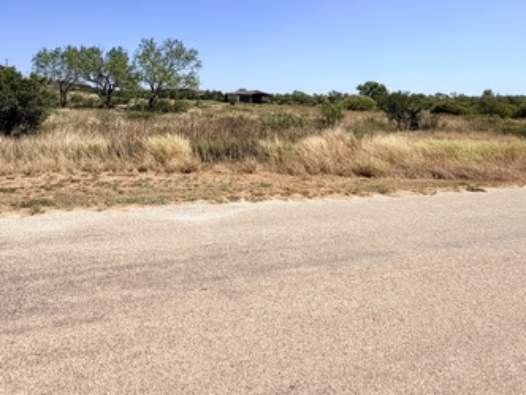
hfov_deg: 65.3
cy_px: 49
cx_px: 255
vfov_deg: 46.9
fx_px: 410
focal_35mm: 27
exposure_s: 1/1167
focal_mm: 2.22
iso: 20
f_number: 2.2
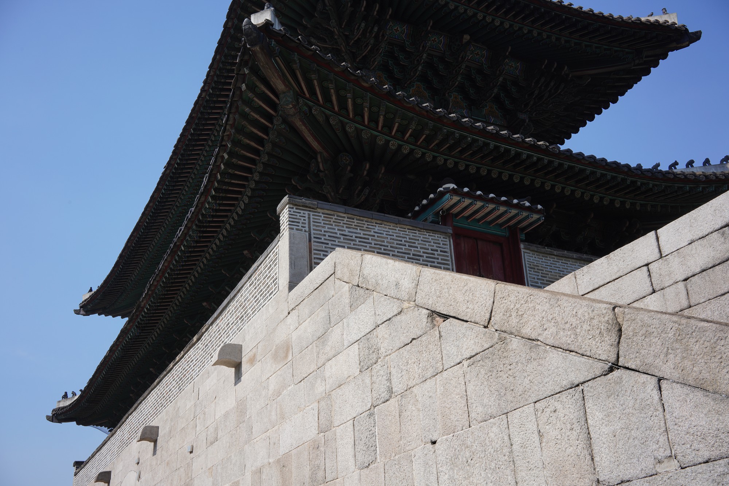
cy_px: 243
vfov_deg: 37.9
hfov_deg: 54.4
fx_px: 709
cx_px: 364
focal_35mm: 35
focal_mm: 35
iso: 200
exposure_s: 1/160
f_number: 14
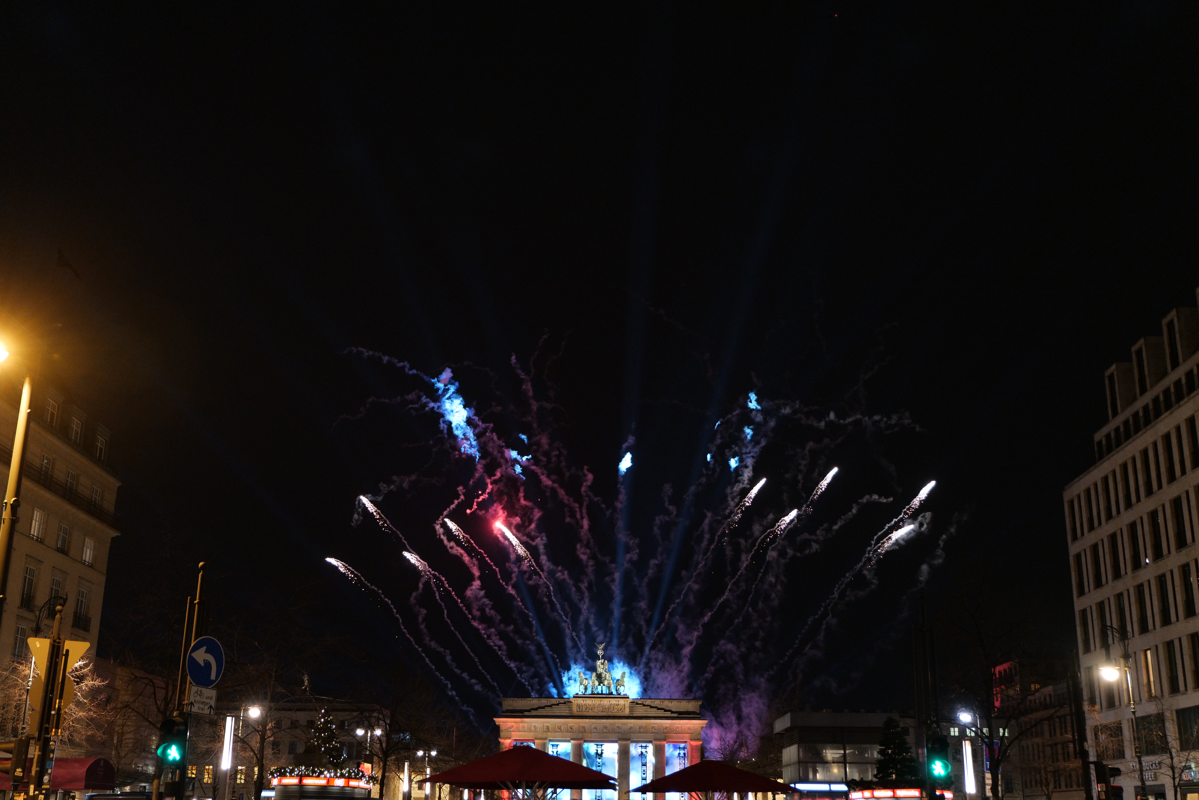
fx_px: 1299
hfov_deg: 49.5
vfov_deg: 34.2
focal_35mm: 39
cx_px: 600
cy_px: 400
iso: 3200
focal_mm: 39
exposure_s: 1/50
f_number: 2.8
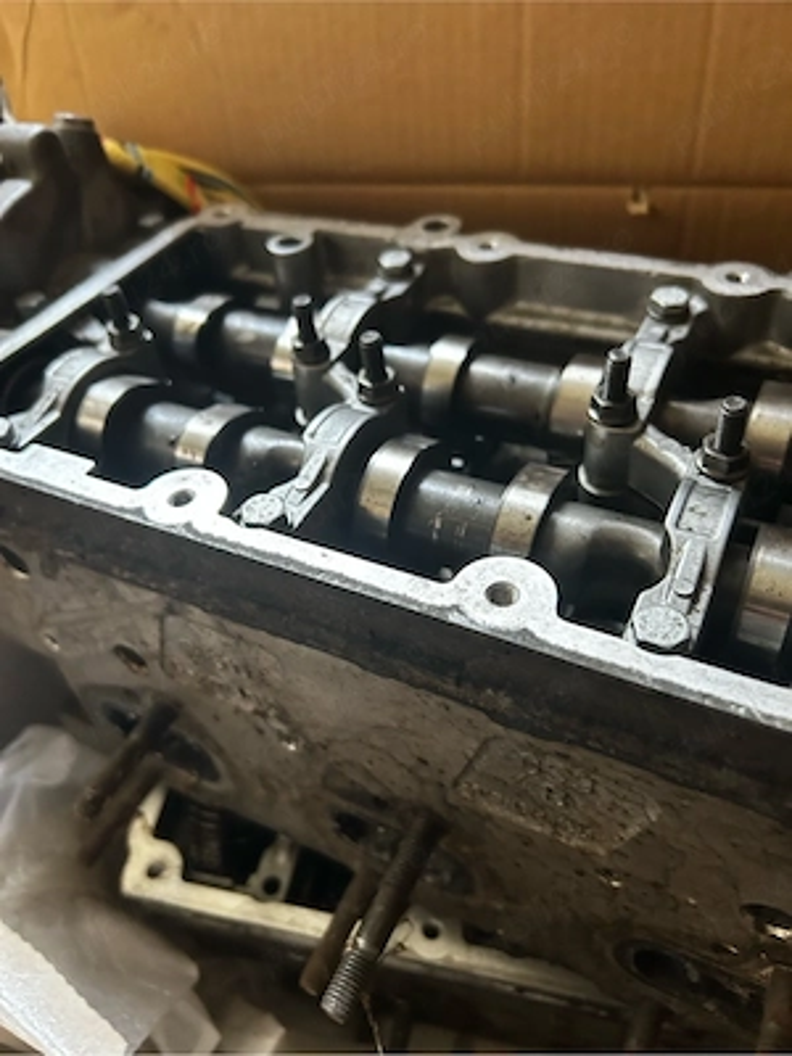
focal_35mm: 26
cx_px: 396
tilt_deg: -52.7
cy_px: 528
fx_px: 793
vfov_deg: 67.3
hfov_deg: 53.1
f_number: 1.5
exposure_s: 1/58
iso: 500
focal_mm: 5.7
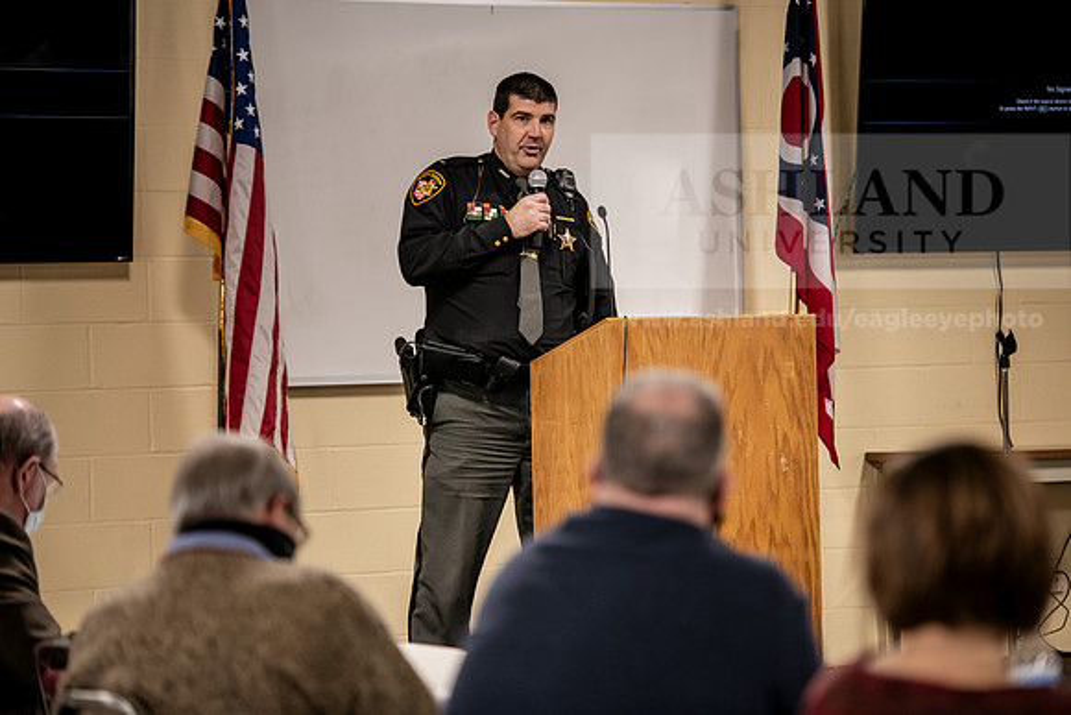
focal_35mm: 135
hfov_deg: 15.2
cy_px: 358
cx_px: 536
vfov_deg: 10.2
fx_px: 4017
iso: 1600
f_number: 3.2
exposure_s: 1/200
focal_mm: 135
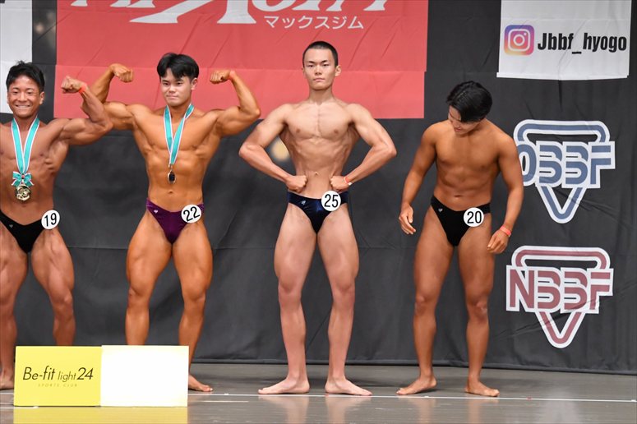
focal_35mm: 202
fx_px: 3573
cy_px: 212
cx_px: 318
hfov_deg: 10.2
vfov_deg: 6.8
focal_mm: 135
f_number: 5.6
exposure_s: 1/400
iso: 6400
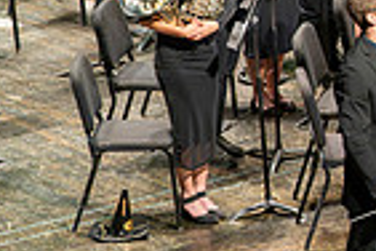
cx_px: 715
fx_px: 4292
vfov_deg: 3.3
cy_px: -76
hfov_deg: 4.9
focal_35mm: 411
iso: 6400
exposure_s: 1/640
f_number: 2.8
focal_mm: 100
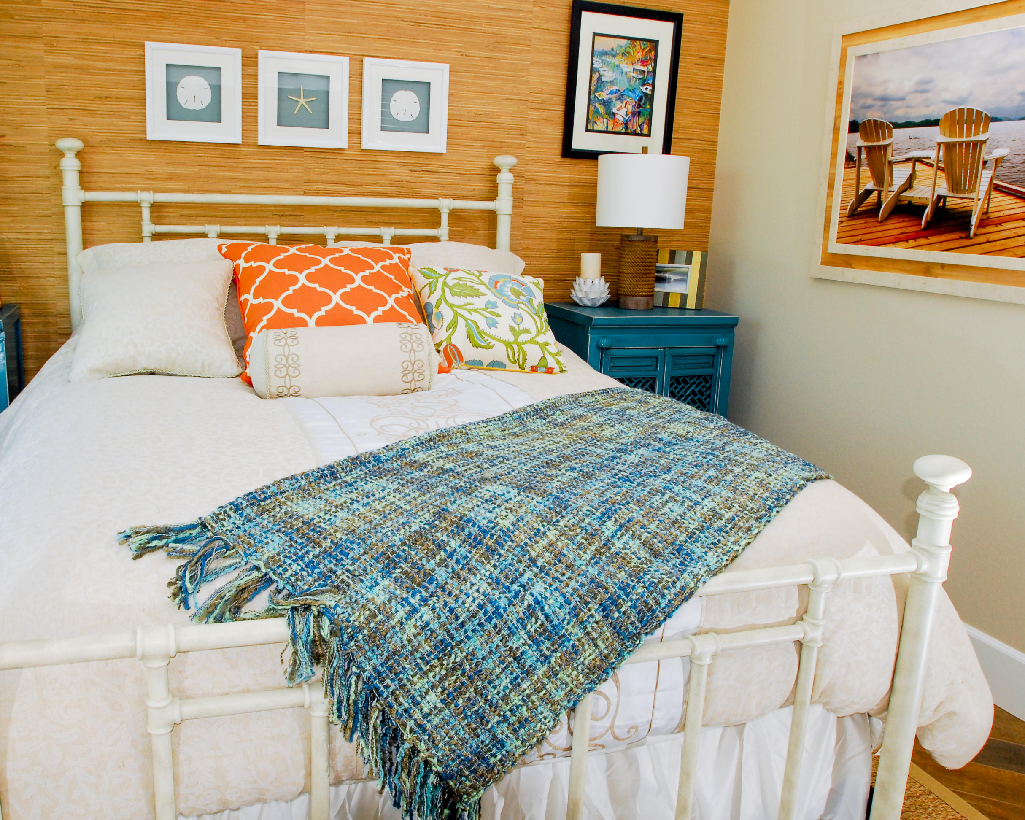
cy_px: 410
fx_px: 897
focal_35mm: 30
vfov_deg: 49.1
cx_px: 458
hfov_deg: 59.3
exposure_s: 1/60
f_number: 9
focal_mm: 17
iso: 400
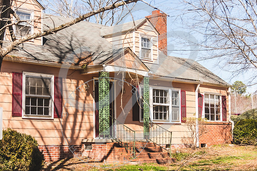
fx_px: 506
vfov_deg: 19.2
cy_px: 85
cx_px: 129
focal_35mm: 71
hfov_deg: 28.5
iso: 200
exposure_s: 1/1600
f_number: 2.8
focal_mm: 70
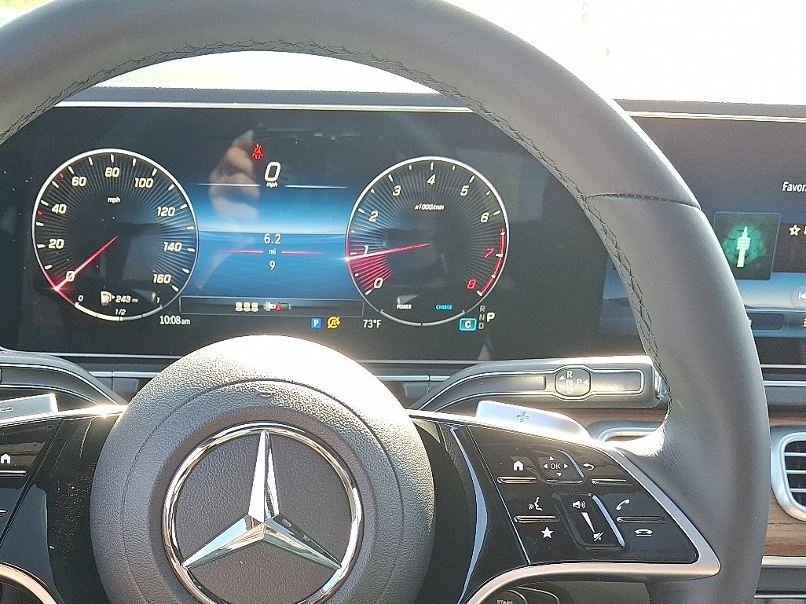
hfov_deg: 47.4
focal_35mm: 39
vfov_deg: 35.9
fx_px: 908
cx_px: 295
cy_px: 463
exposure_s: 1/120
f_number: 1.8
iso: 42
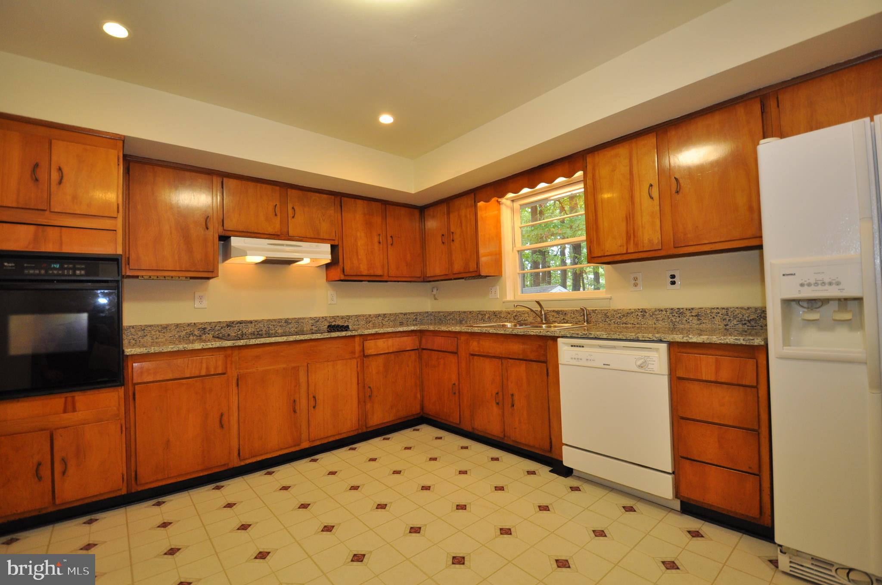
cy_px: 292
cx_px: 441
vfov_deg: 77.2
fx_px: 367
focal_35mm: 15
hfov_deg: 100.5
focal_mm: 10
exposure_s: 1/60
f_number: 4
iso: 500
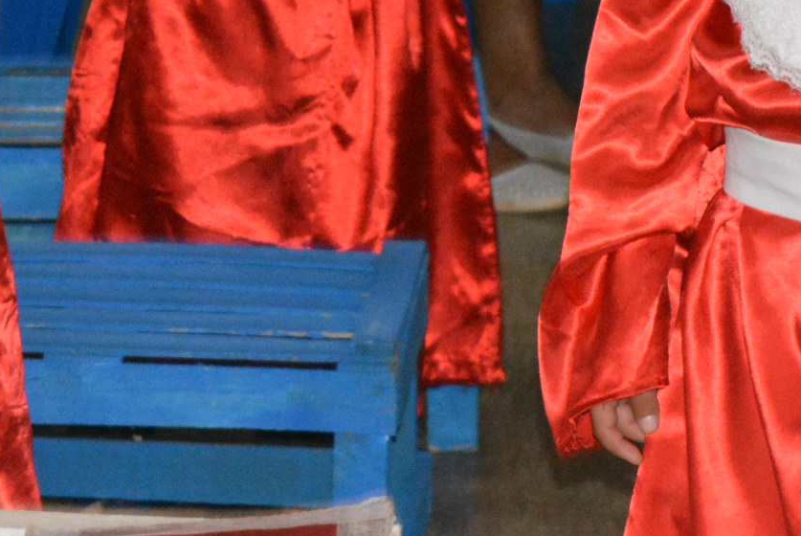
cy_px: -224
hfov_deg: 7.0
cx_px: 156
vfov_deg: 4.6
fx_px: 6566
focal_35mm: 295
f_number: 5.6
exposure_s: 1/60
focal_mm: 55
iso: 3200
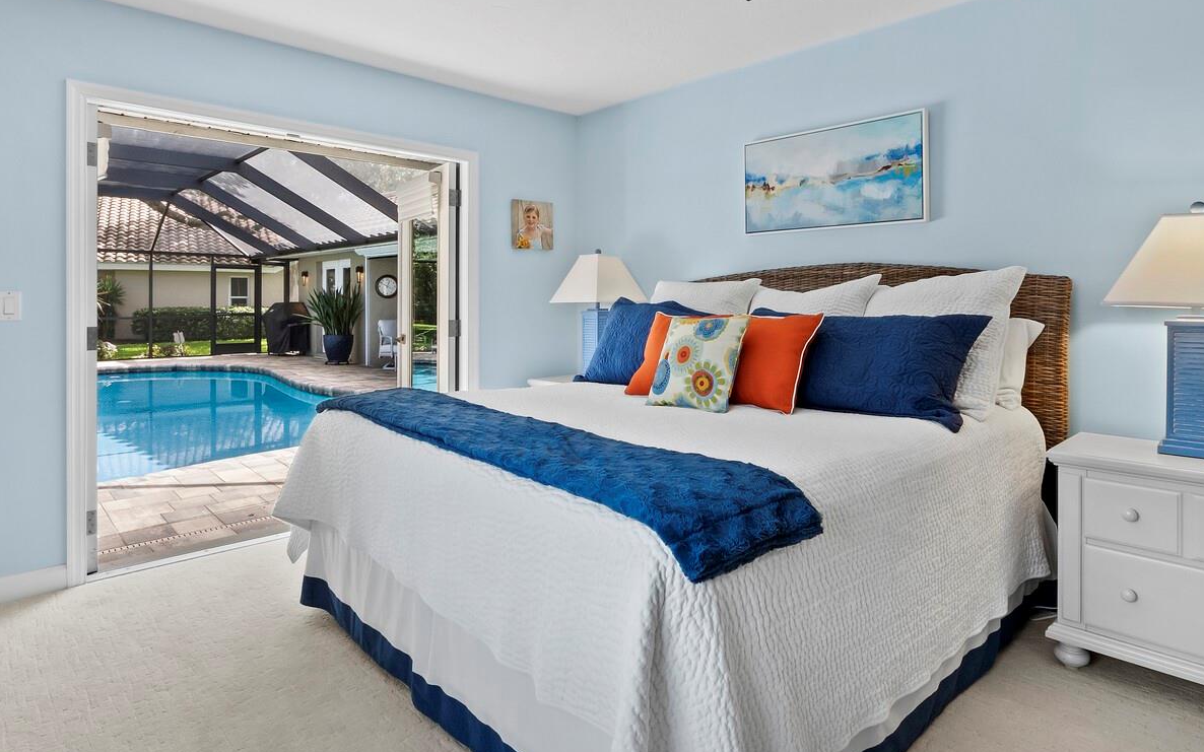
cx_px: 614
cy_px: 302
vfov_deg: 59.2
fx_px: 656
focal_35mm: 20
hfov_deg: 85.1
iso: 400
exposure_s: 1/5
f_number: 11
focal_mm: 7
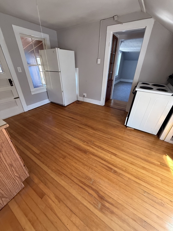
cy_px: 116
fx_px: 93
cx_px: 86
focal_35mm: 14
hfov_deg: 85.7
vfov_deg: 102.1
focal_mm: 2.22
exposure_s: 1/99
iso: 320
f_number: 2.2
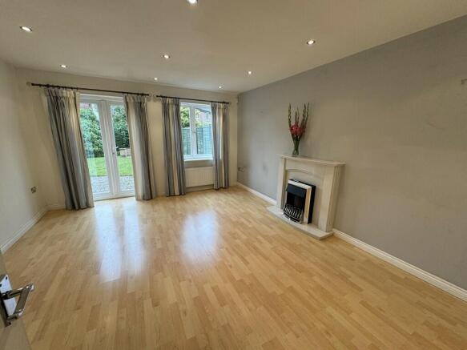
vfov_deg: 85.7
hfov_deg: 102.1
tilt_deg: -12.3
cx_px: 234
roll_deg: -1.3
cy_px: 175
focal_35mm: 14
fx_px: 189
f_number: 2.2
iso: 80
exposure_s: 1/100
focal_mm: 2.22
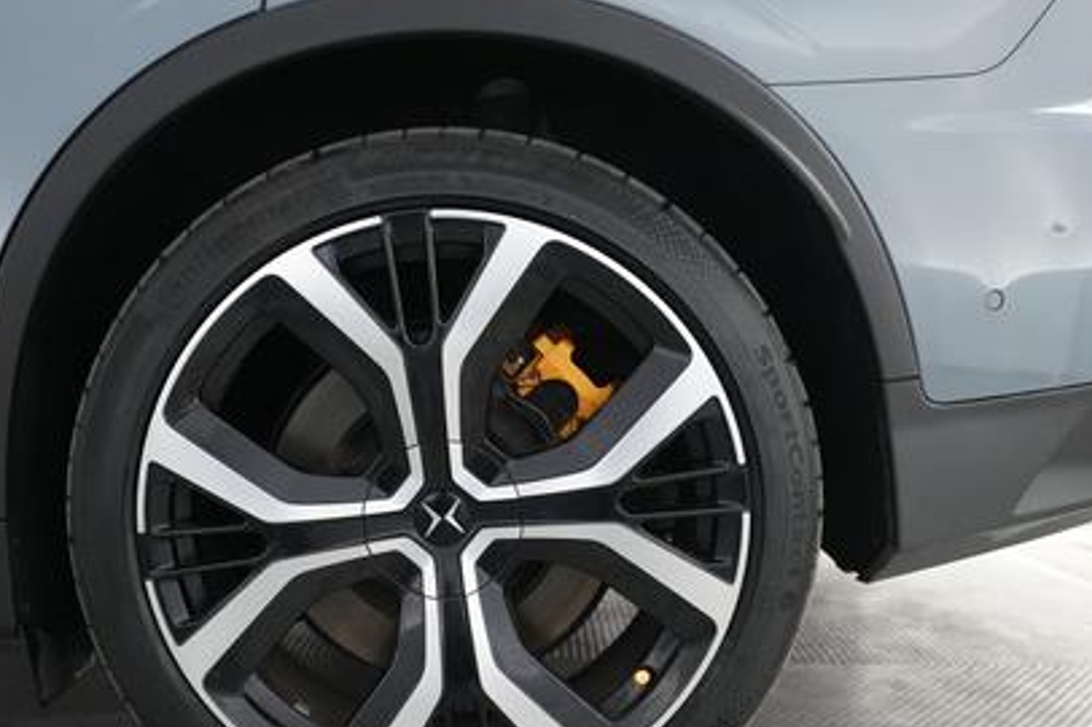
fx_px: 1243
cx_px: 438
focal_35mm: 41
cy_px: 509
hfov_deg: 47.2
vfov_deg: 32.2
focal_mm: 26
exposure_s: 1/160
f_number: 2.8
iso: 4000
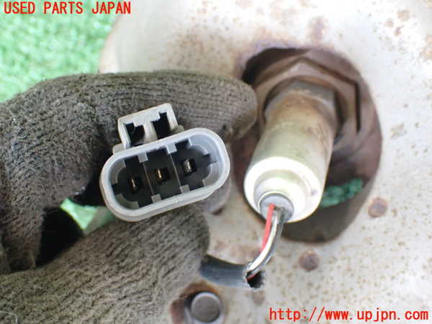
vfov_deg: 29.1
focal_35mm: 50
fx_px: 624
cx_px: 216
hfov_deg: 38.2
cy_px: 162
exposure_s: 1/50
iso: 1000
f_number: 3.2
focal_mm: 9.01
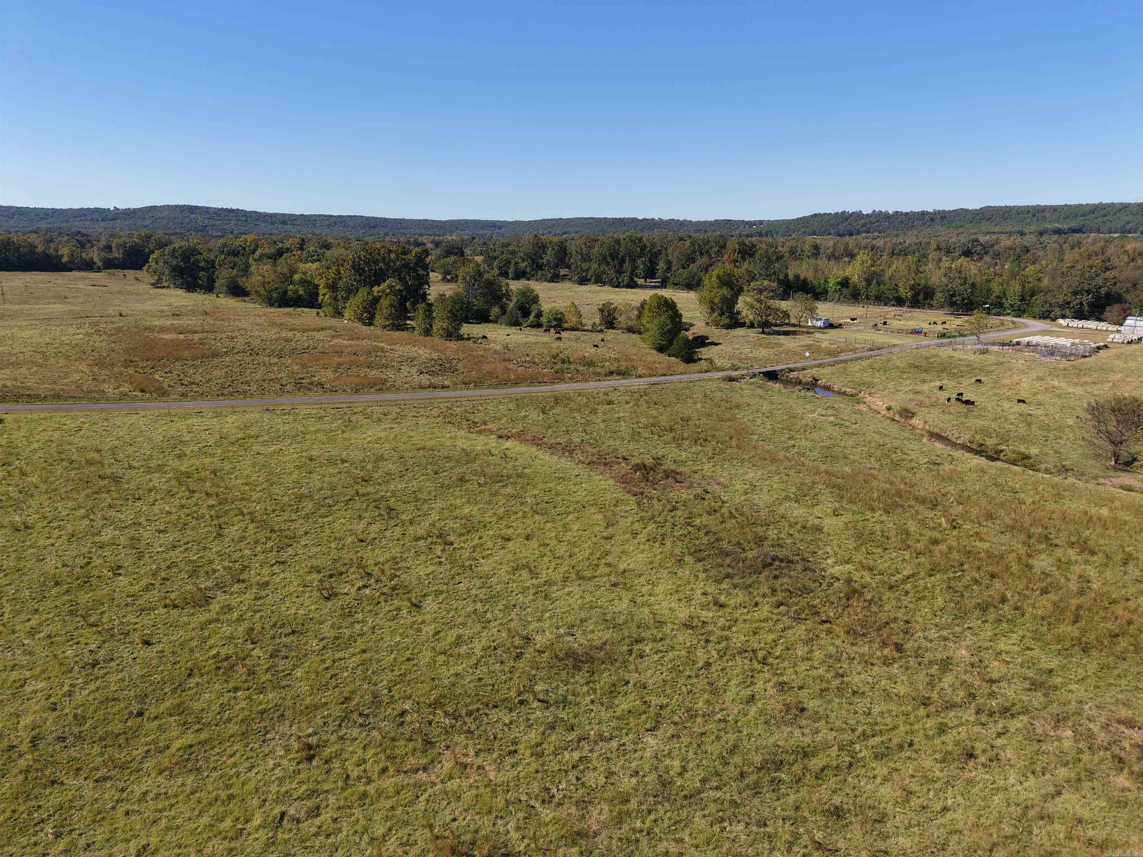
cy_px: 428
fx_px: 792
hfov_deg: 71.6
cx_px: 572
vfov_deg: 56.8
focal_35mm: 24
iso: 140
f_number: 1.8
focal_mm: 8.67
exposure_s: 1/3000
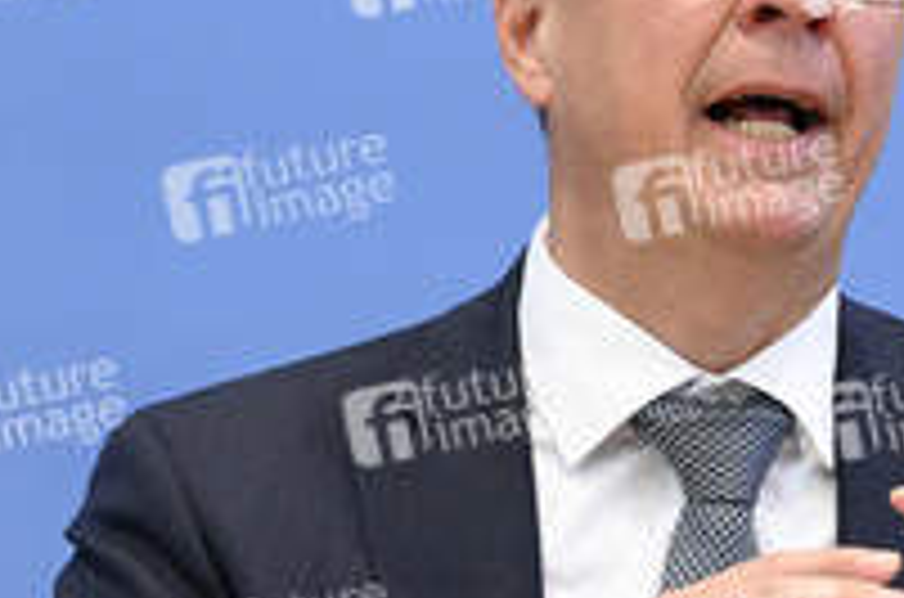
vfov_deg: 5.8
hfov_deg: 8.7
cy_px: 301
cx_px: 789
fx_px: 5912
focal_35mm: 236
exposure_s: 1/640
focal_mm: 105
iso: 5000
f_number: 5.6
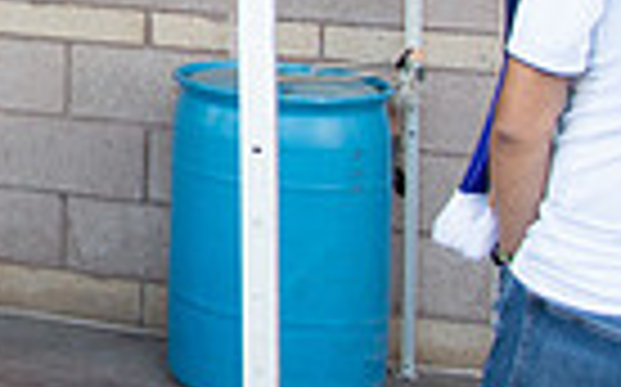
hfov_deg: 14.7
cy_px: -250
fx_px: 1962
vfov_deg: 10.7
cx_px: -639
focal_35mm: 116
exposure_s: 1/125
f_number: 2.8
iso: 250
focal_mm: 27
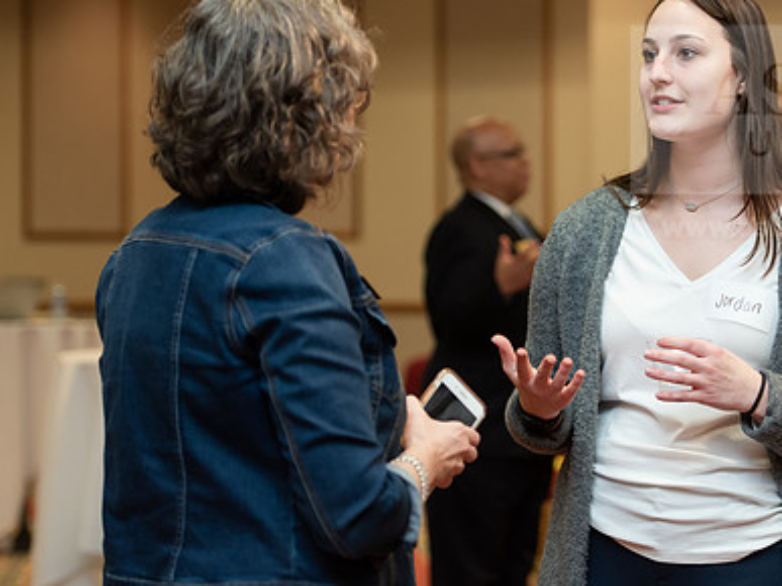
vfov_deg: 11.9
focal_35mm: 124
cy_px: 270
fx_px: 2800
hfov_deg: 15.8
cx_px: 570
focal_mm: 86
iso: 1250
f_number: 3.5
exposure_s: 1/200
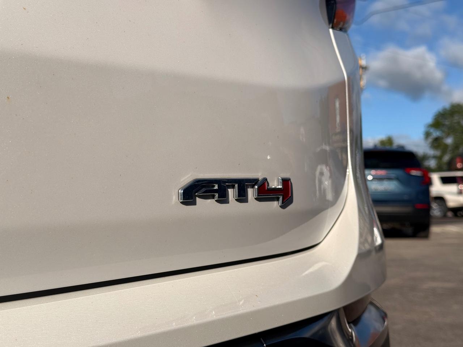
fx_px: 642
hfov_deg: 39.7
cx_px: 232
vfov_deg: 30.3
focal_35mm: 48
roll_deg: +0.3
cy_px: 174
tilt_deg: +3.1
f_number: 1.78
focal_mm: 6.76
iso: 64
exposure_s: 1/9901
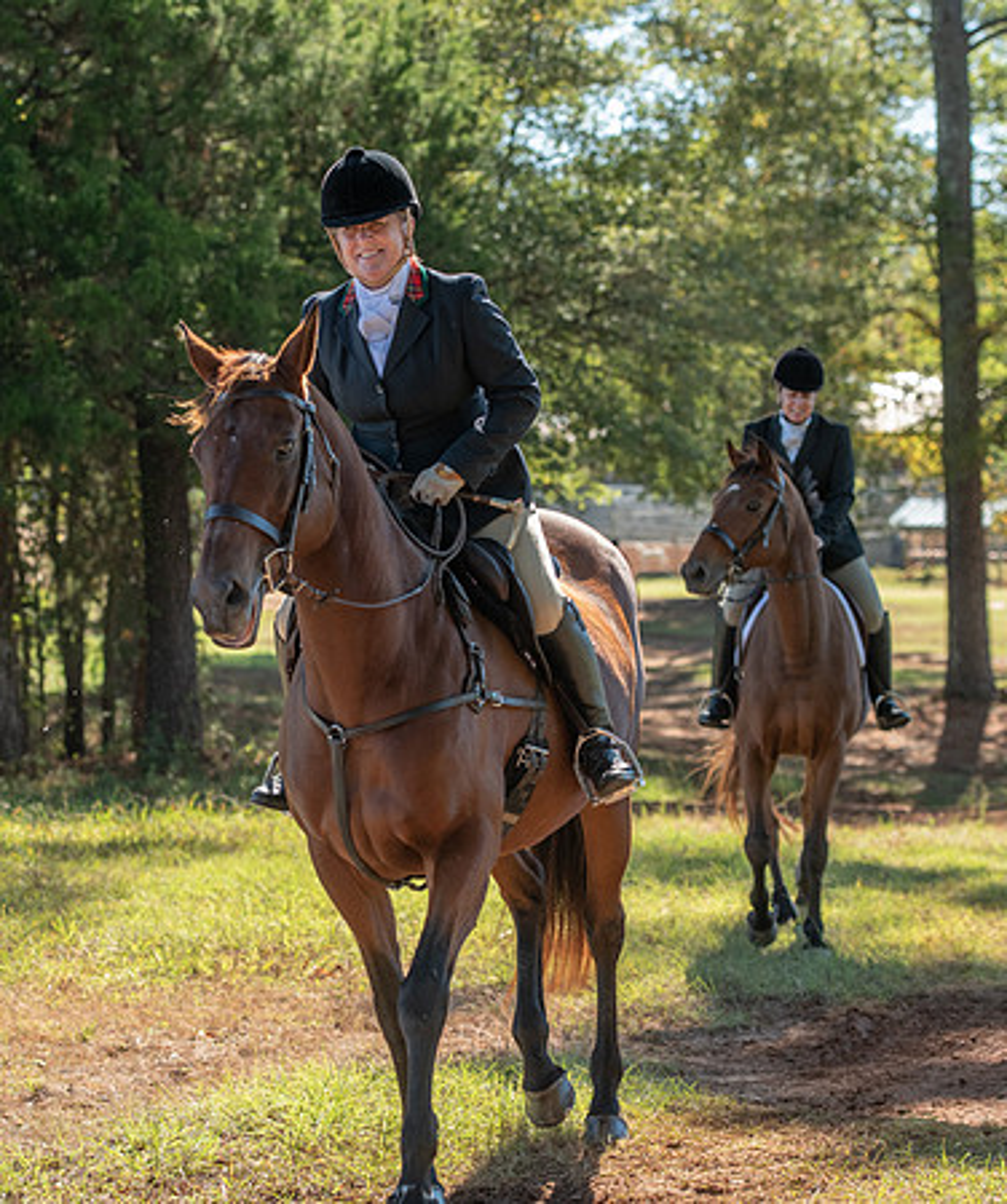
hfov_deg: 13.8
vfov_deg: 16.5
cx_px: 438
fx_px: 4157
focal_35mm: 115
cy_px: 581
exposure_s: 1/320
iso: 280
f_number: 4
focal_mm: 80
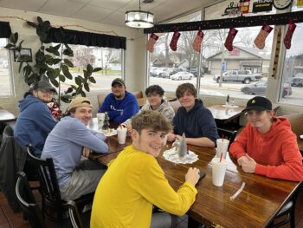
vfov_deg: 53.1
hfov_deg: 67.3
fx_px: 228
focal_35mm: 26
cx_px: 152
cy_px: 114
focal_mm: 5.1
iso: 125
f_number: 1.6
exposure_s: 1/60
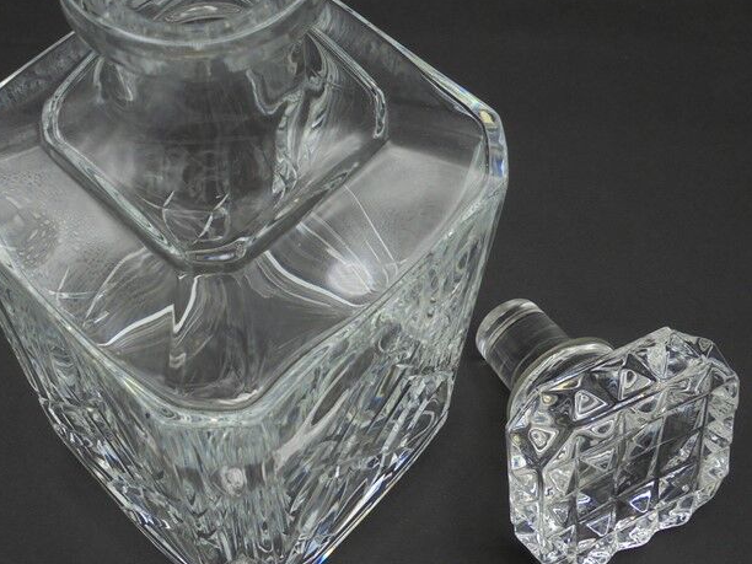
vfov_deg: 29.1
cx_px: 305
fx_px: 1086
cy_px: 261
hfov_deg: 38.1
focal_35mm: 50
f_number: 4
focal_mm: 6.1
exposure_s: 1/30
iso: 100
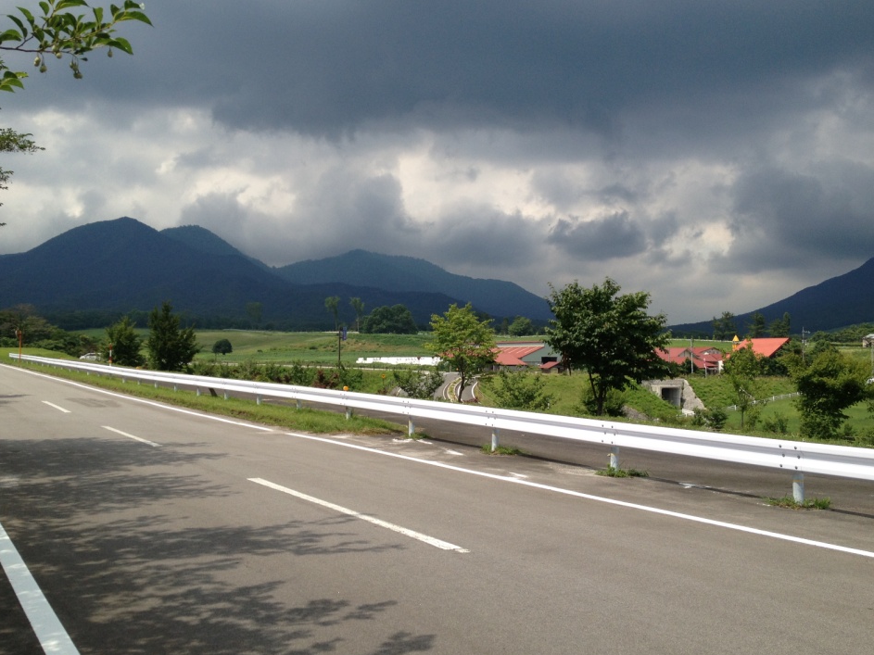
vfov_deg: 37.7
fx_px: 959
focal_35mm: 38
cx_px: 459
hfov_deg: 49.0
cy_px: 311
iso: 50
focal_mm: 4.28
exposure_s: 1/1905
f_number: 2.4
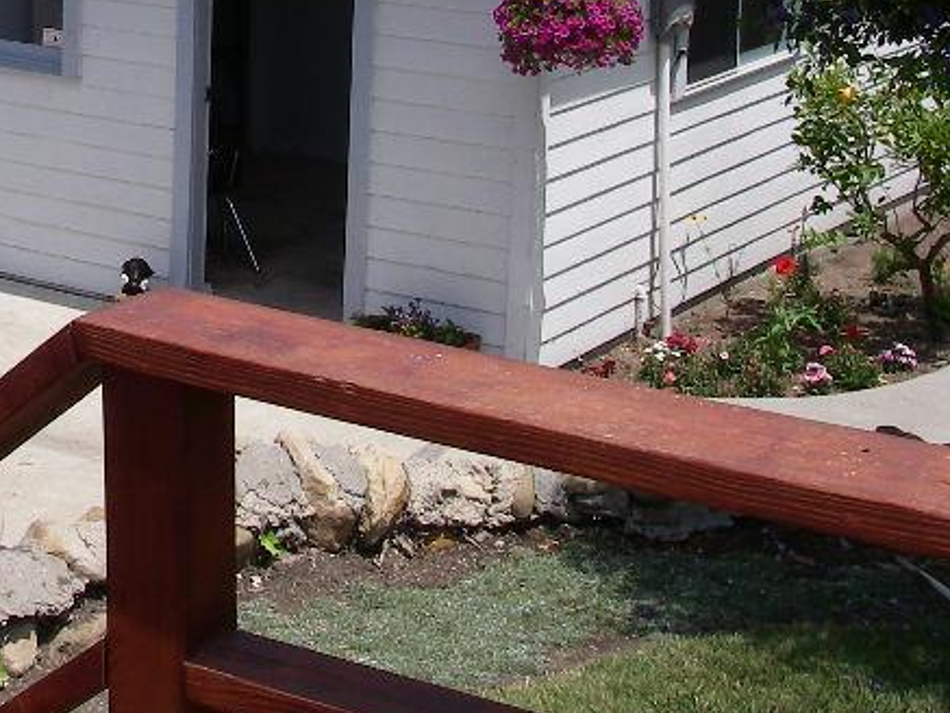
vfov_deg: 16.1
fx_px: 2443
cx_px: -22
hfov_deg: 21.2
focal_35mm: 89
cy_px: -98
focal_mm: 6.3
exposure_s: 1/200
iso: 64
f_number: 6.6
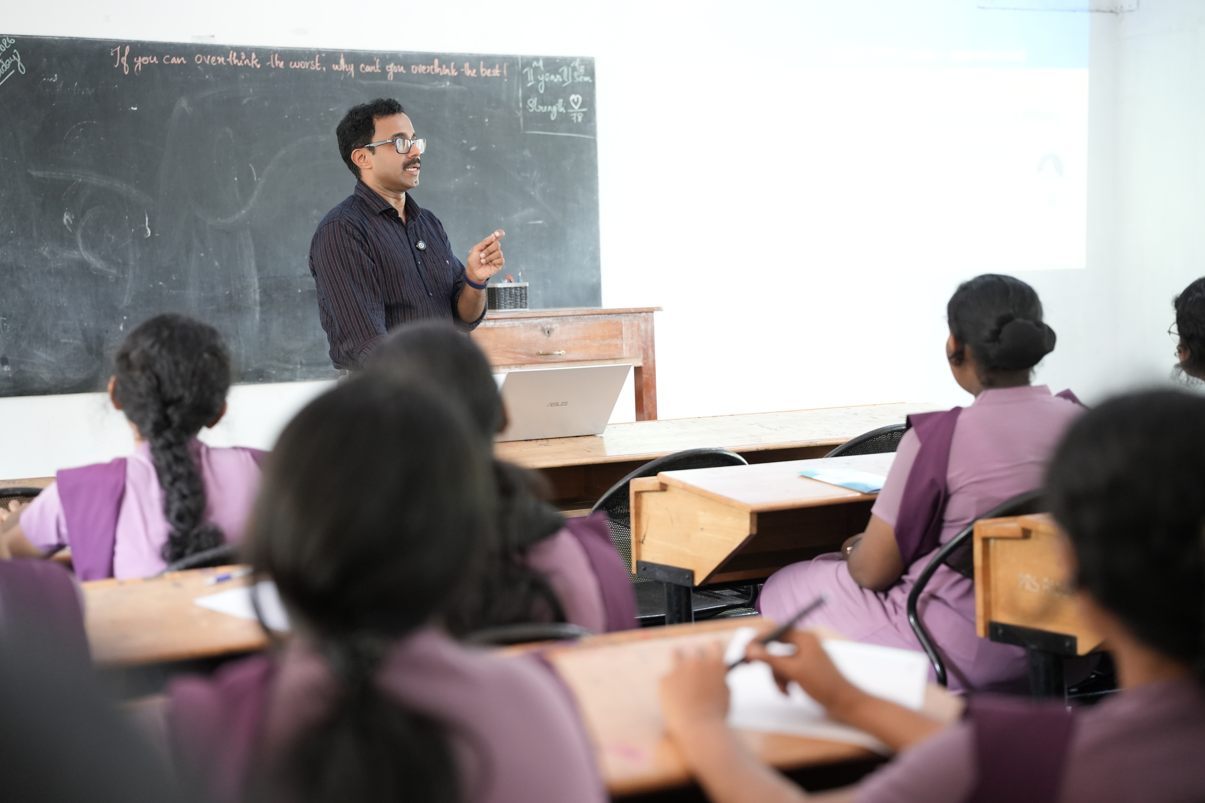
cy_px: 402
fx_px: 2343
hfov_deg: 28.8
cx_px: 602
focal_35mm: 70
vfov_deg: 19.5
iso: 2500
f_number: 2.8
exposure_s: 1/100
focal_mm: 70
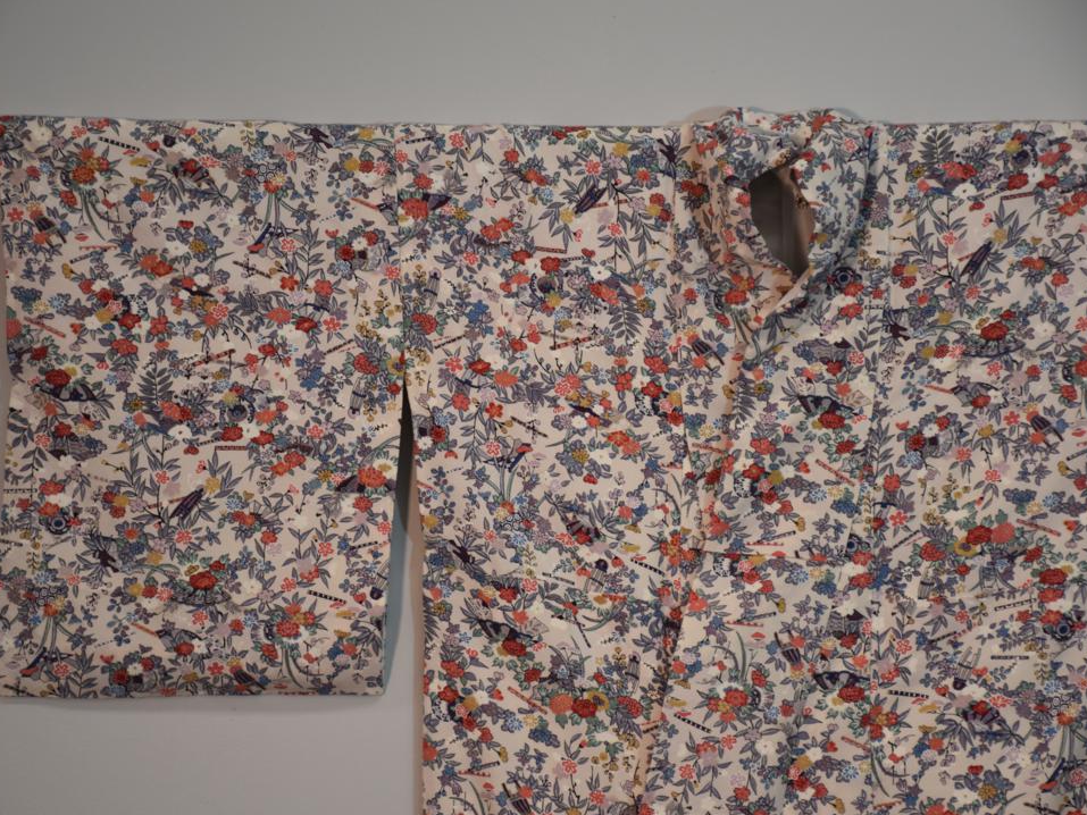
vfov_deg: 12.1
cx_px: 516
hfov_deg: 16.1
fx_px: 3849
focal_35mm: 123
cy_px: 408
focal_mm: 75
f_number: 5
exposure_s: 1/60
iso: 400
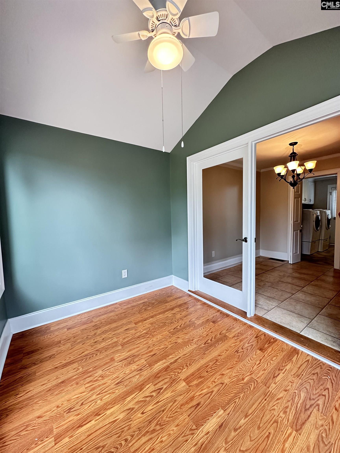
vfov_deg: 102.1
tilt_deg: -3.6
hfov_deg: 85.7
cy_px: 226
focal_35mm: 14
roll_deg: +0.5
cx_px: 170
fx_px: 183
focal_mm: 2.22
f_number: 2.2
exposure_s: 1/120
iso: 320
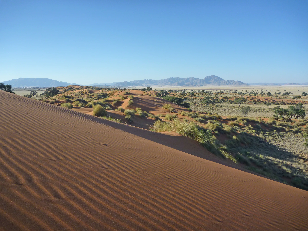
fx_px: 249
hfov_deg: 63.4
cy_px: 116
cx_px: 154
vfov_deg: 49.7
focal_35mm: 28
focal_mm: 4.9
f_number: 3.3
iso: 80
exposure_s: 1/800
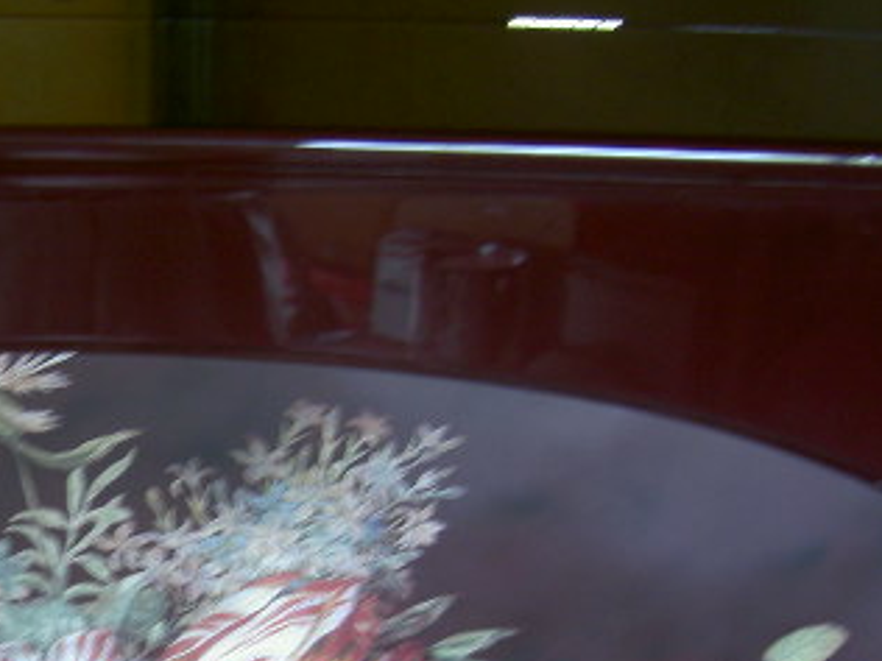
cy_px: 658
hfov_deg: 23.8
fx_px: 2013
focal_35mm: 79
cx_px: 22
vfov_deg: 18.2
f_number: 2.8
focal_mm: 8
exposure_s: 1/8
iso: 100
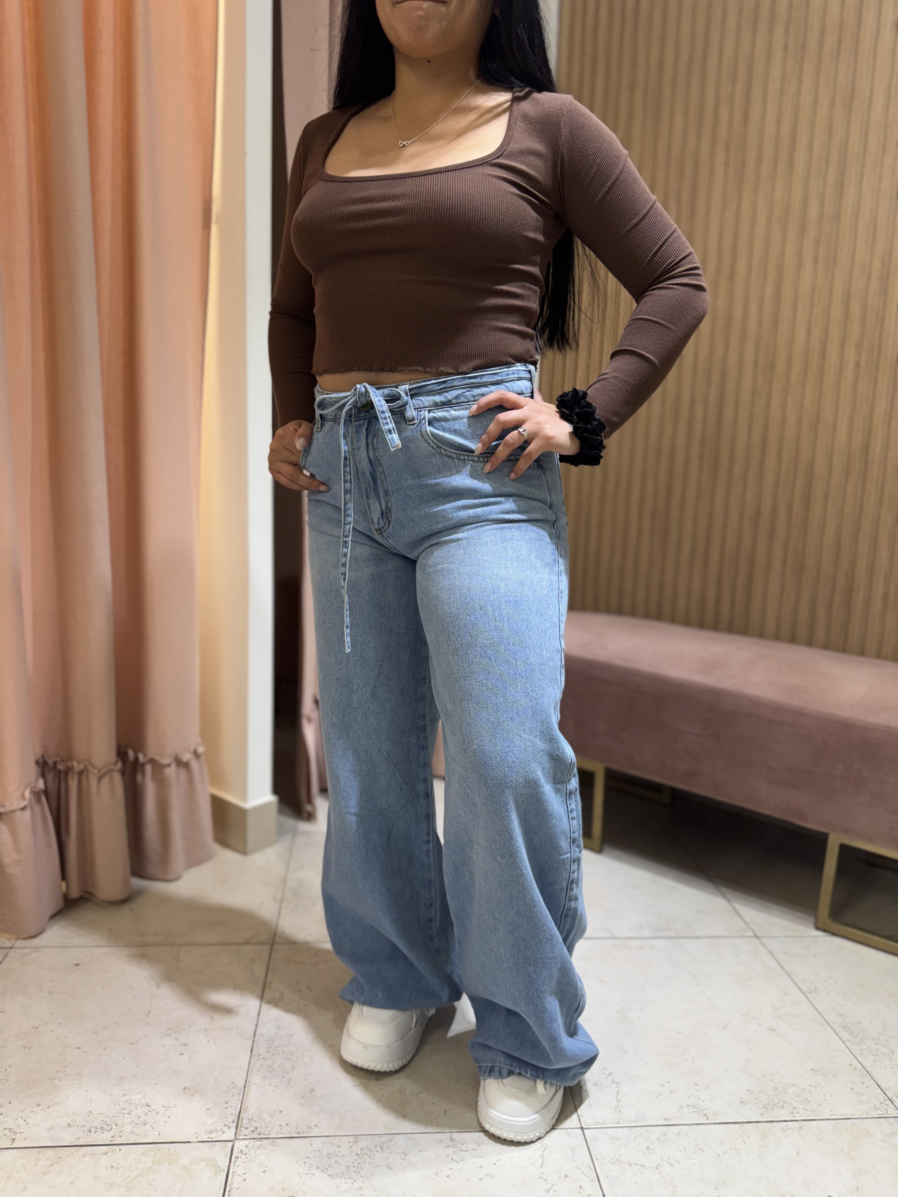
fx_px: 830
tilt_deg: -9.7
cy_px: 598
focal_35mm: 24
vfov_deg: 71.6
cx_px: 449
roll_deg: -1.9
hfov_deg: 56.8
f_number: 1.78
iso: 125
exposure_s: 1/100
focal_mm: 6.76
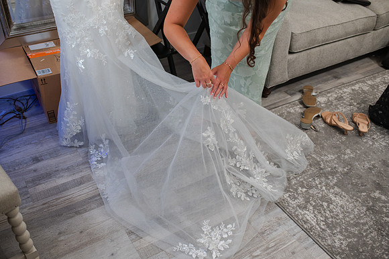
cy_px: 130
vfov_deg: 37.8
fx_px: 378
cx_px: 194
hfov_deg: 54.5
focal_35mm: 35
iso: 1000
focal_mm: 35
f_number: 3.2
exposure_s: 1/250
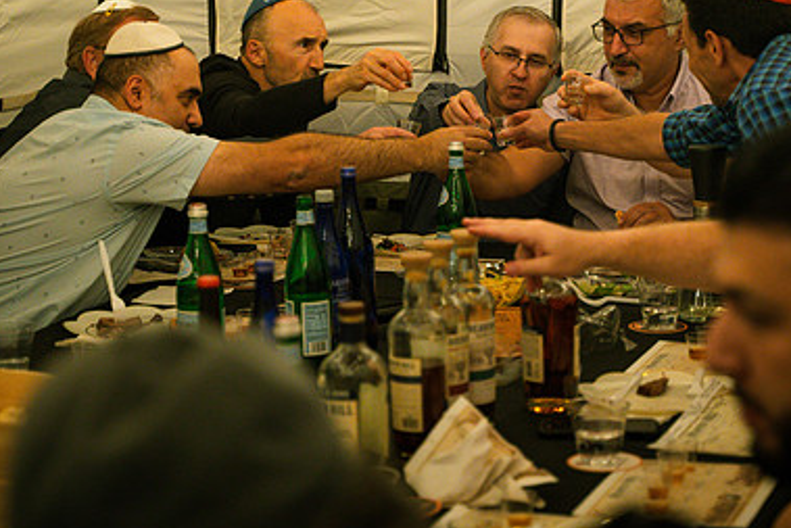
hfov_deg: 21.5
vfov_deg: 14.4
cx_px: 397
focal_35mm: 95
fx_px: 2088
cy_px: 145
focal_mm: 60
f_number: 3.2
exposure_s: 1/160
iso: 1250
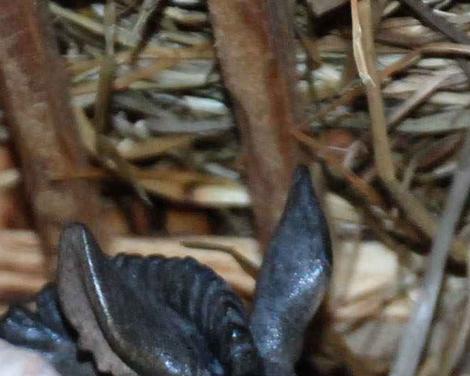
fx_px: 9095
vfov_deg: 2.4
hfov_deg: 3.0
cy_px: 712
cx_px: 341
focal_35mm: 654
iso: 640
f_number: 5.6
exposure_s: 1/60
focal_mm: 80
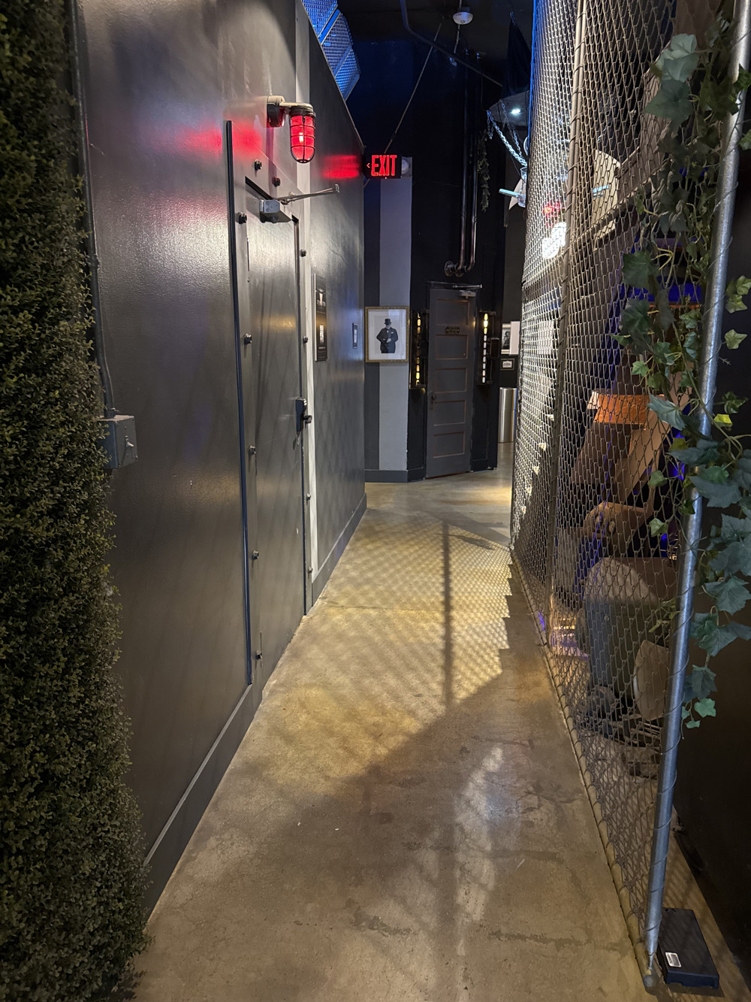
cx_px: 376
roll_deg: -0.2
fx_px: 694
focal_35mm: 24
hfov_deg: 56.8
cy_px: 501
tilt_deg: -12.9
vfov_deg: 71.6
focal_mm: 6.76
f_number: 1.78
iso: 800
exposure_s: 1/30
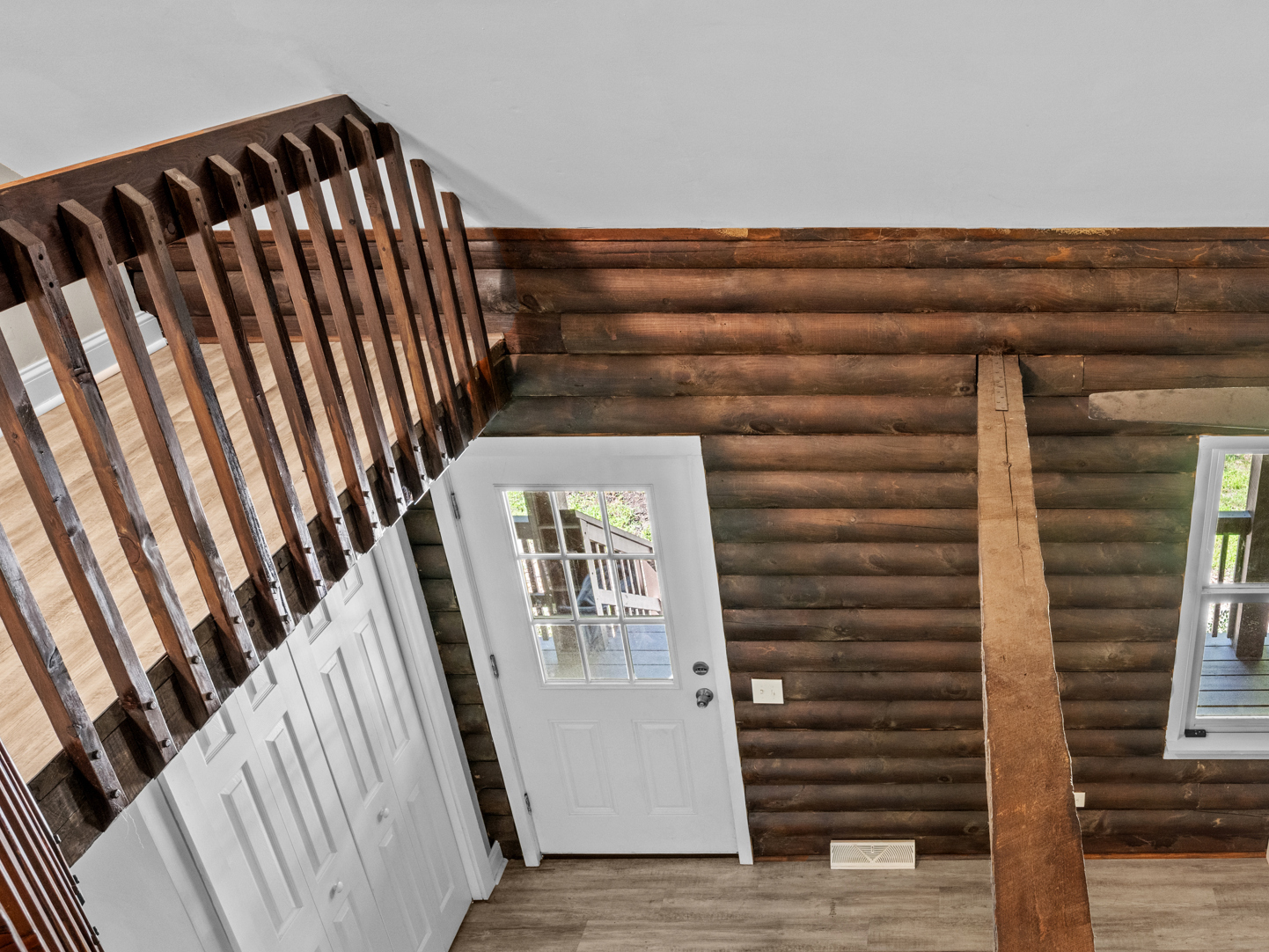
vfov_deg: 45.6
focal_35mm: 31
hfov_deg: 55.6
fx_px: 1131
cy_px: 530
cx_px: 959
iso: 320
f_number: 9
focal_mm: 18.5
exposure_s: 1
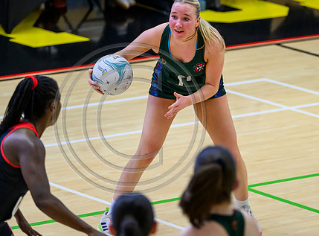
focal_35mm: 362
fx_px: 3318
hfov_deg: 5.5
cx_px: 186
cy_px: 78
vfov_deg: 4.1
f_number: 3.2
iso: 4000
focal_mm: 200
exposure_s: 1/1000
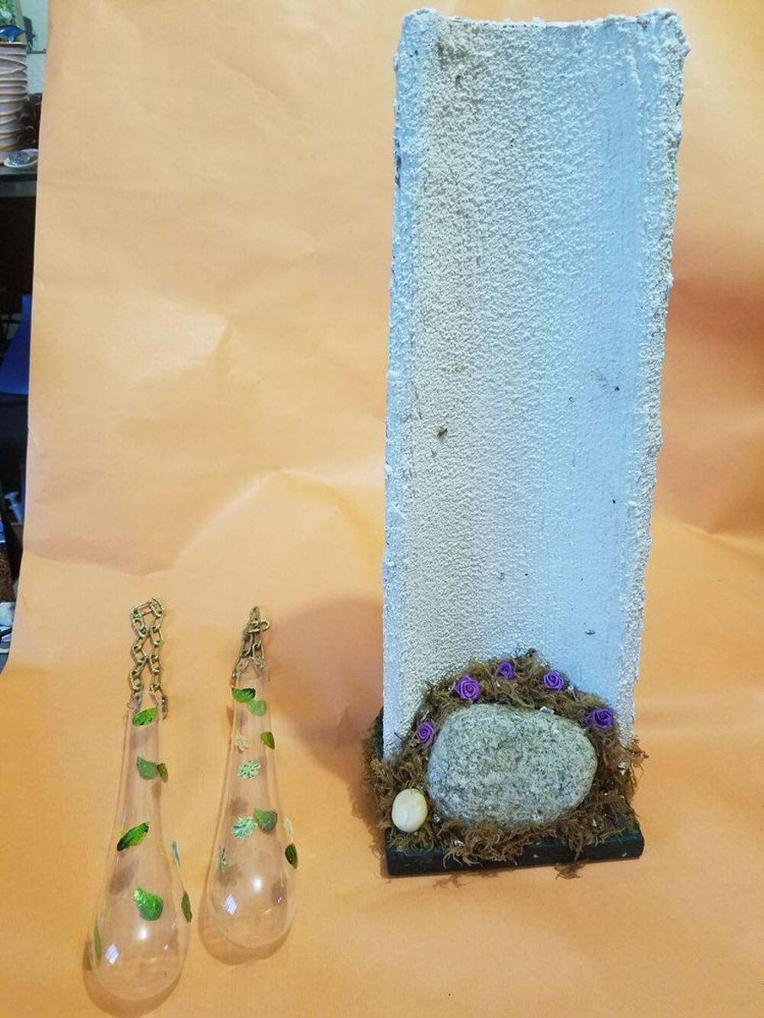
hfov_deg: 53.1
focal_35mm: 26
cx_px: 382
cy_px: 509
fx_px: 765
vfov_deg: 67.3
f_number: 1.7
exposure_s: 1/18
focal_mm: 4.2
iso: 200
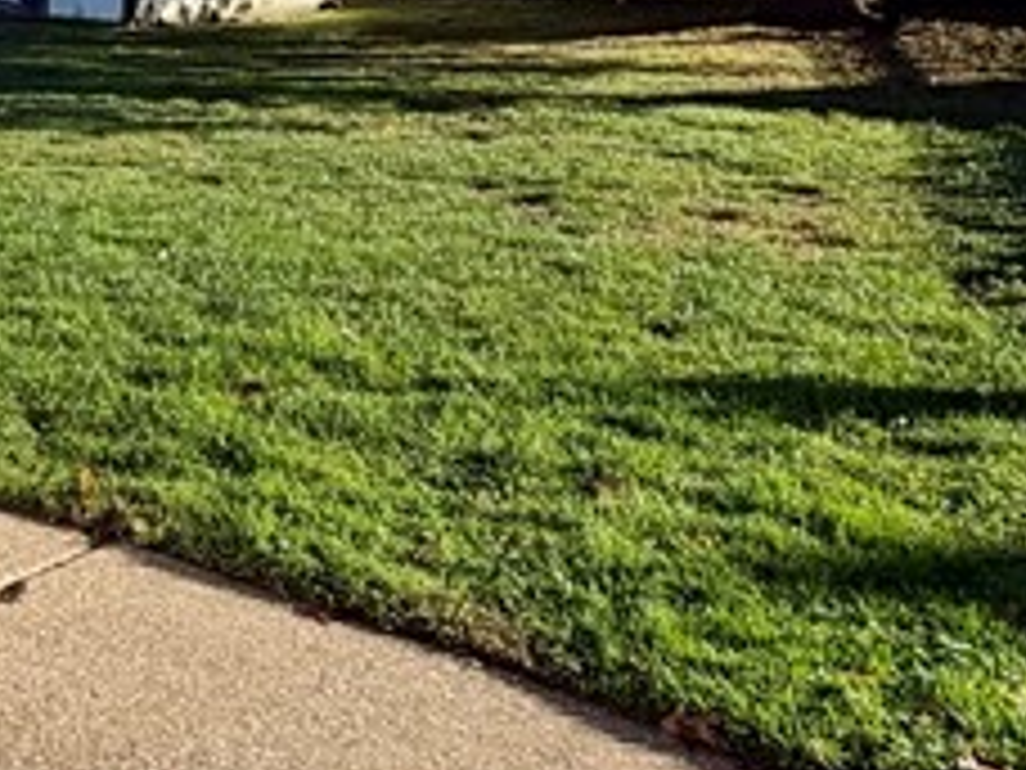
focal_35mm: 63
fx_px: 1867
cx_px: -324
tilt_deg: -2.6
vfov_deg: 22.6
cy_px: 45
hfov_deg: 26.0
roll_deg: +1.1
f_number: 2.2
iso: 20
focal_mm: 2.22
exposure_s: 1/864
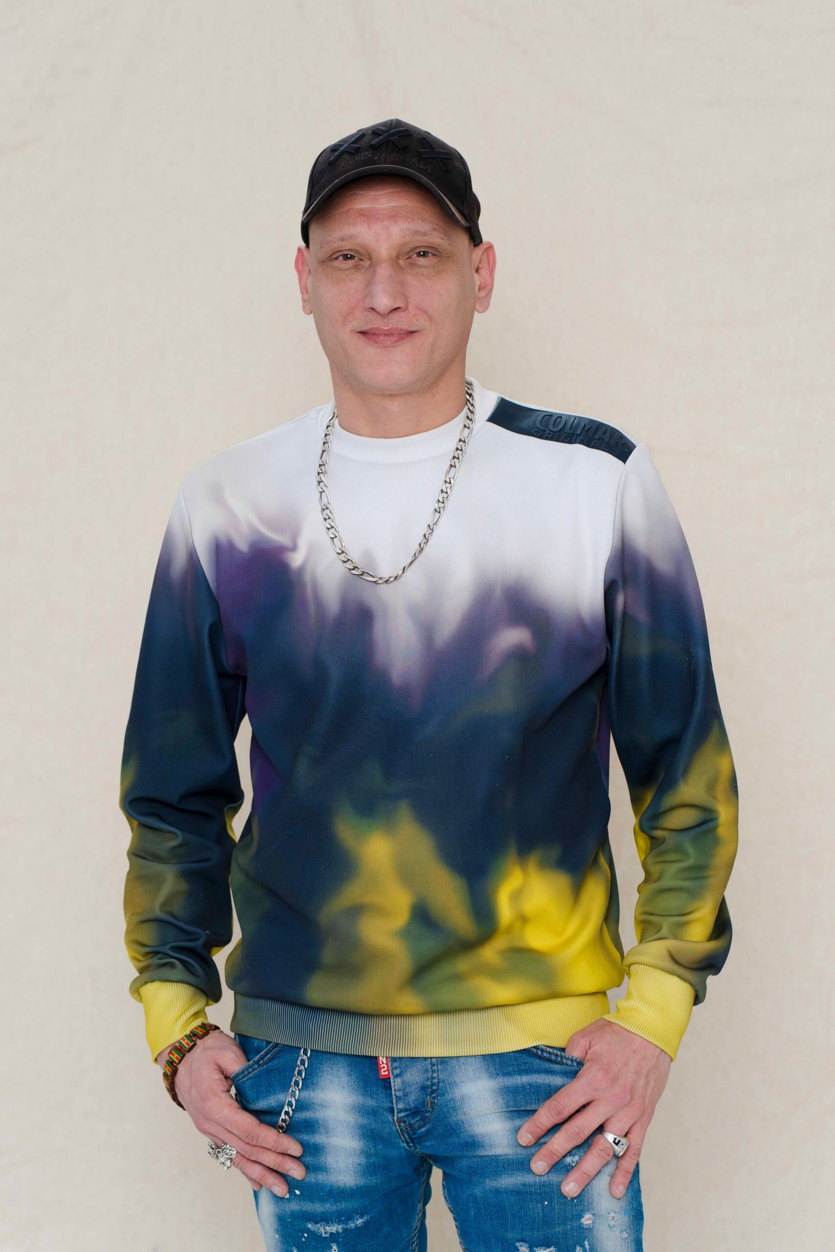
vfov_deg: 23.6
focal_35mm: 86
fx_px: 2991
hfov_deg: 15.9
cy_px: 626
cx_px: 418
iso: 200
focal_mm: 86
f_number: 4
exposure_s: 1/125
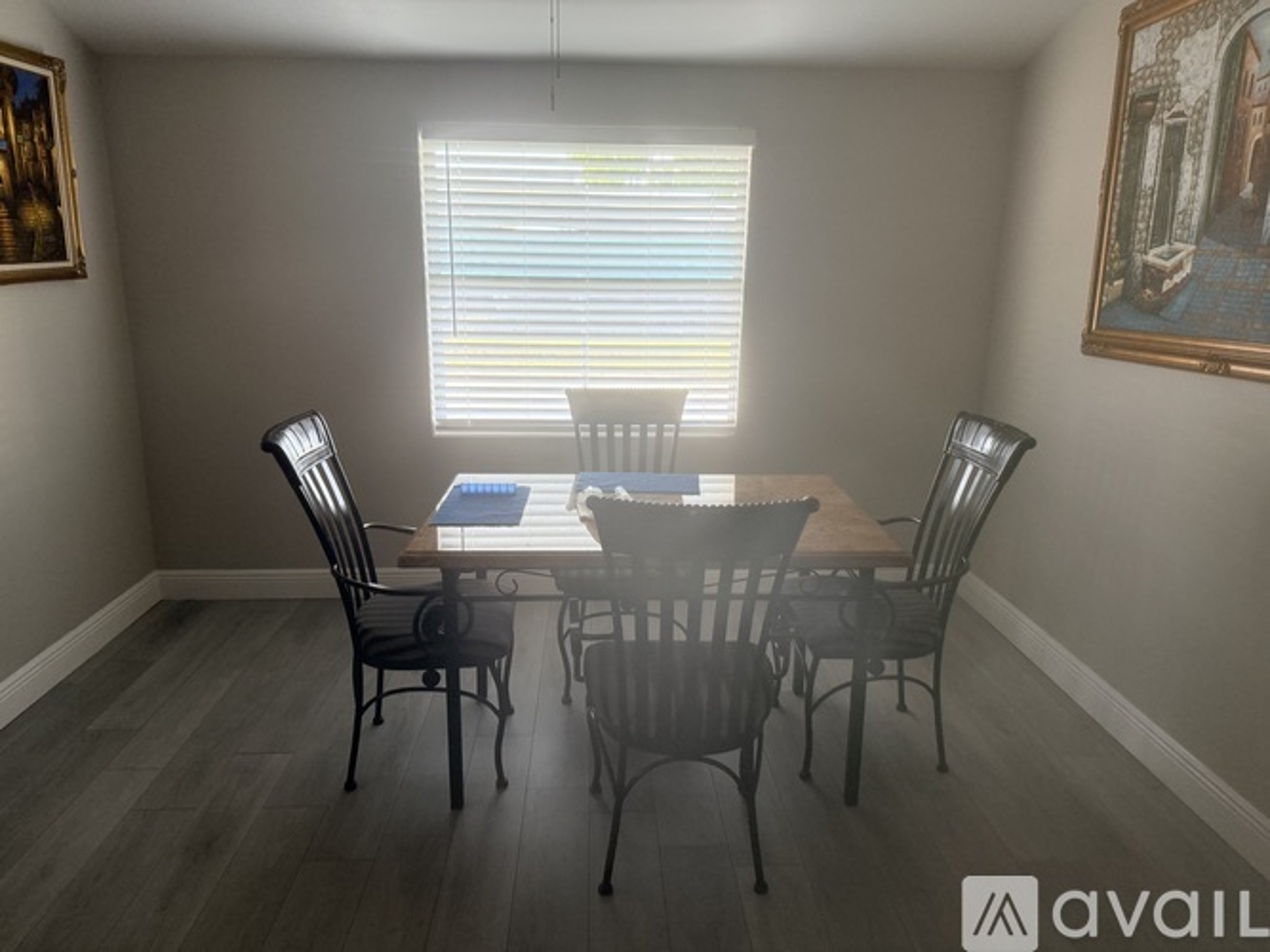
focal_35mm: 24
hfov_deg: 71.6
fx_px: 880
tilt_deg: -14.7
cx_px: 635
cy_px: 476
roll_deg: -0.6
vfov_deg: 56.8
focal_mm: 6.76
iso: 250
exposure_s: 1/60
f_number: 1.78
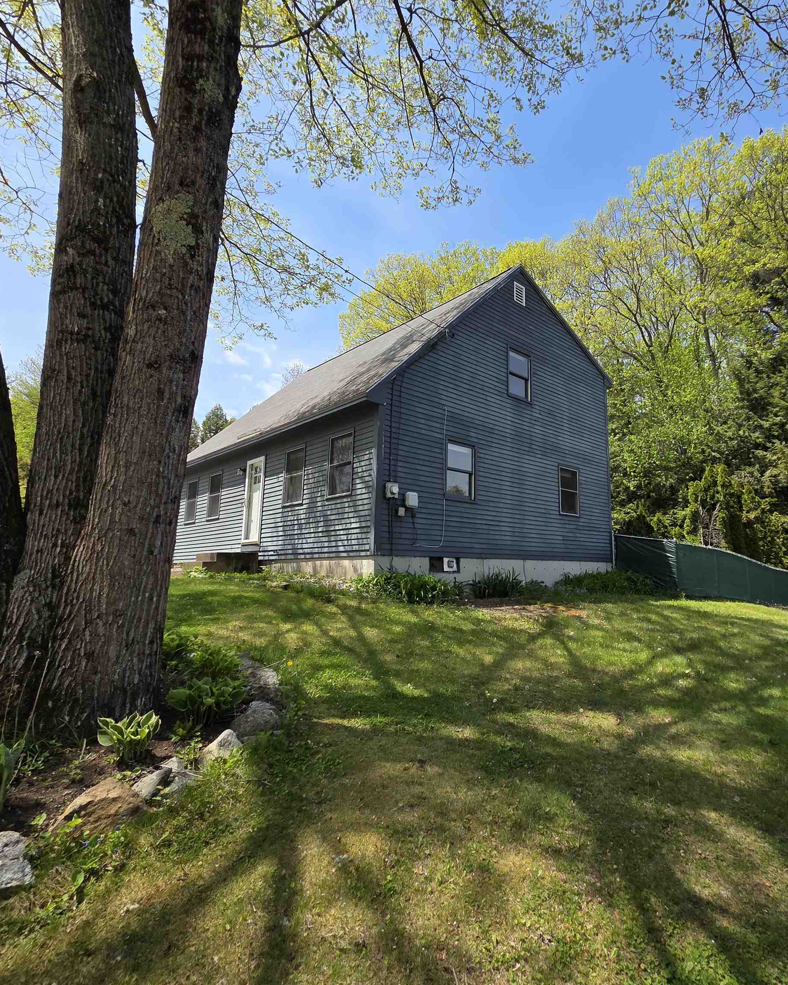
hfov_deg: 75.6
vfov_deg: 89.6
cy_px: 491
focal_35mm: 17
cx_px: 493
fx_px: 496
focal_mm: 2.2
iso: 50
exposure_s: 1/1205
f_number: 2.2
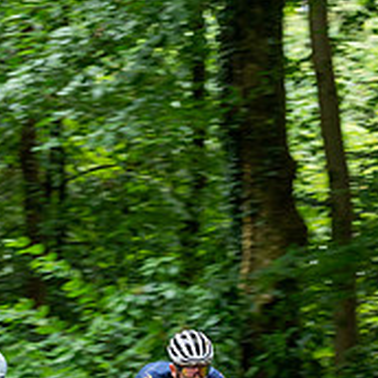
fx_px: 3719
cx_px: 167
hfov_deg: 5.8
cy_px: 374
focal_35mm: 301
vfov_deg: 5.8
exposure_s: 1/160
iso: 640
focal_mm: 70
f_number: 4.5
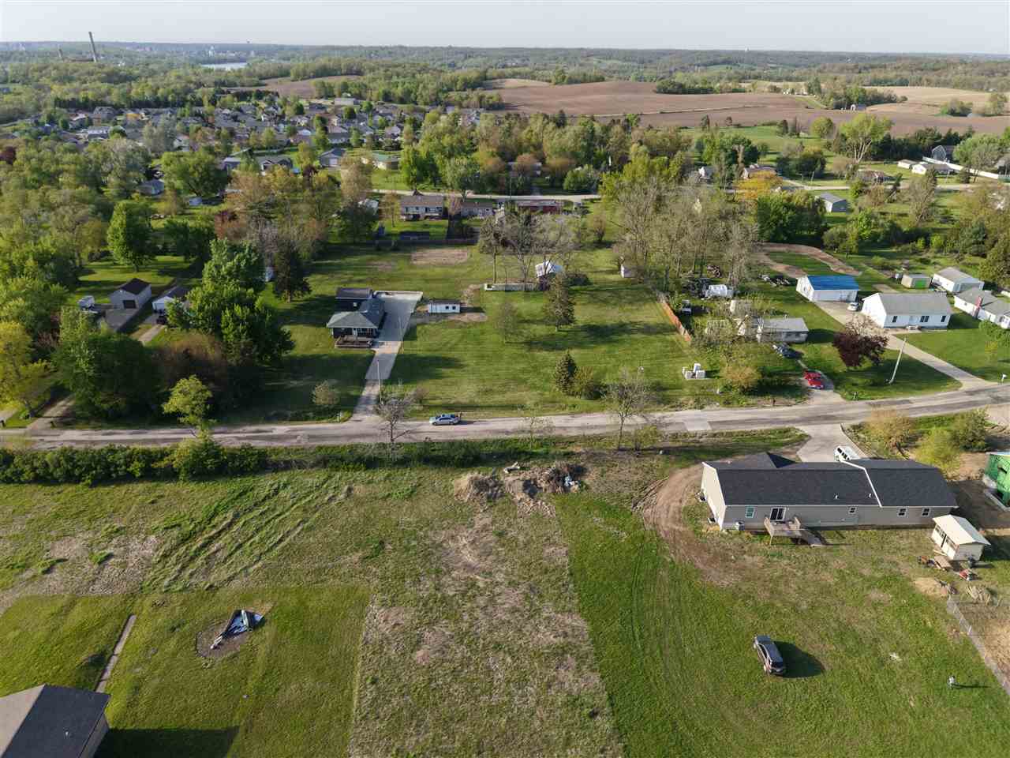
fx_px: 700
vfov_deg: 56.8
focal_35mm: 24
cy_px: 379
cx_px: 505
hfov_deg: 71.6
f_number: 1.8
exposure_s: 1/320
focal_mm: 8.67
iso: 200
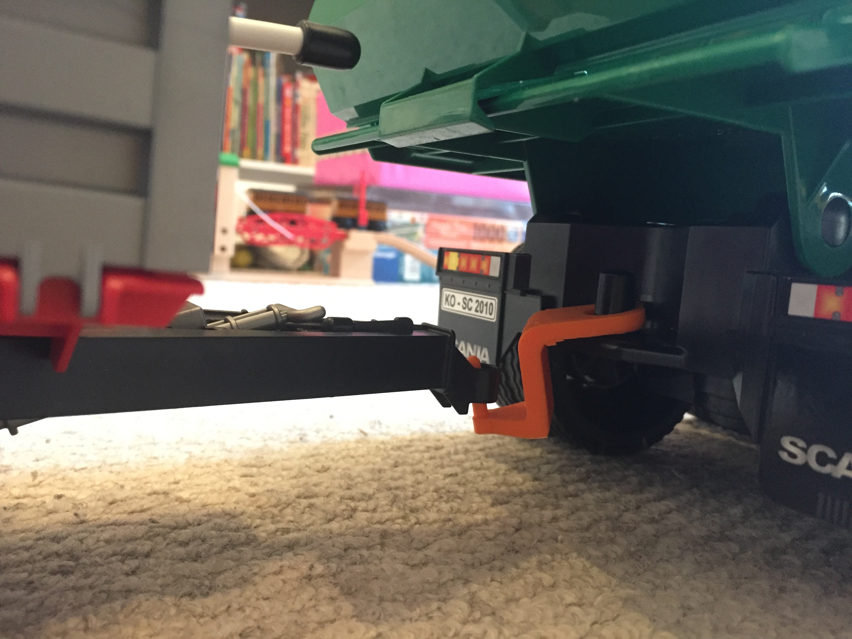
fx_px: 714
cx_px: 426
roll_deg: -4.5
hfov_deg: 61.7
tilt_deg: -6.0
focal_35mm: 29
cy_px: 320
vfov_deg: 48.2
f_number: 2.2
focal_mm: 4.15
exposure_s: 1/17
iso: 640
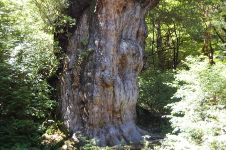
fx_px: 282
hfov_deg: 43.6
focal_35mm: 45
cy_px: 75
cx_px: 113
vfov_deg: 29.8
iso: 400
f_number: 5
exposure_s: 1/80
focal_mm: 30
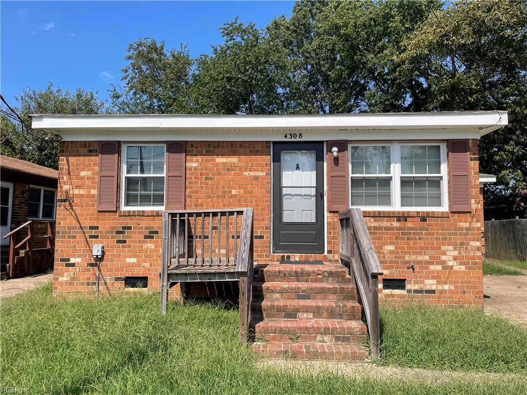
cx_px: 264
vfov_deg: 53.1
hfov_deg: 67.3
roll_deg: -0.5
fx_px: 396
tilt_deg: +5.1
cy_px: 198
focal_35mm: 26
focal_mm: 4.2
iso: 32
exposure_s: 1/3731
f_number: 1.6
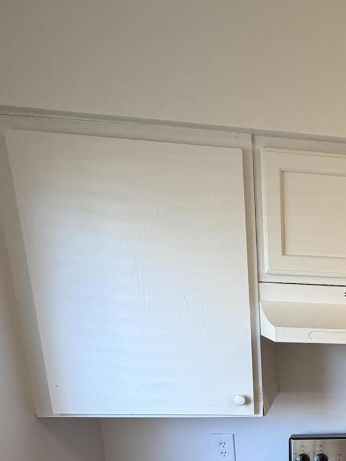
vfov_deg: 49.9
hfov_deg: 35.1
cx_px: 403
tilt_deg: -14.2
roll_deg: -2.4
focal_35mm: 33
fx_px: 440
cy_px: 405
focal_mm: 2.22
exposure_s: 1/120
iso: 320
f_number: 2.2
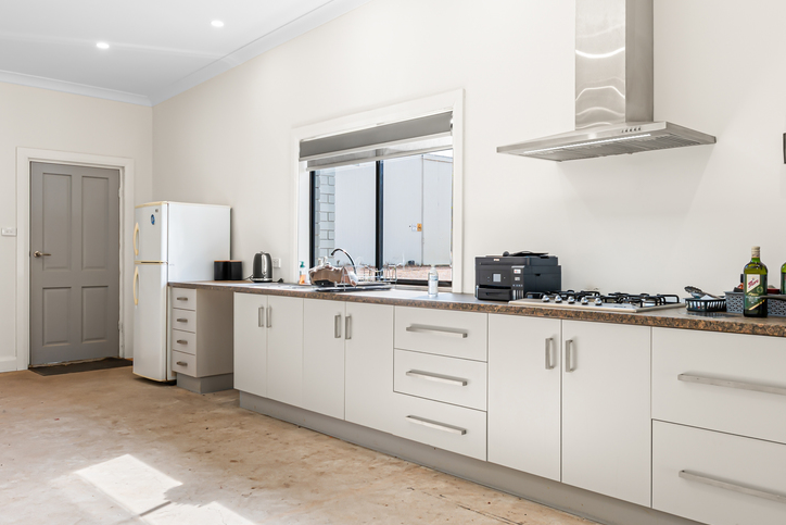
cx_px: 480
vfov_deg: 45.0
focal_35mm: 29
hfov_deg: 63.0
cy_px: 247
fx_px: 633
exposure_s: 1/5
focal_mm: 14
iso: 100
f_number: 8
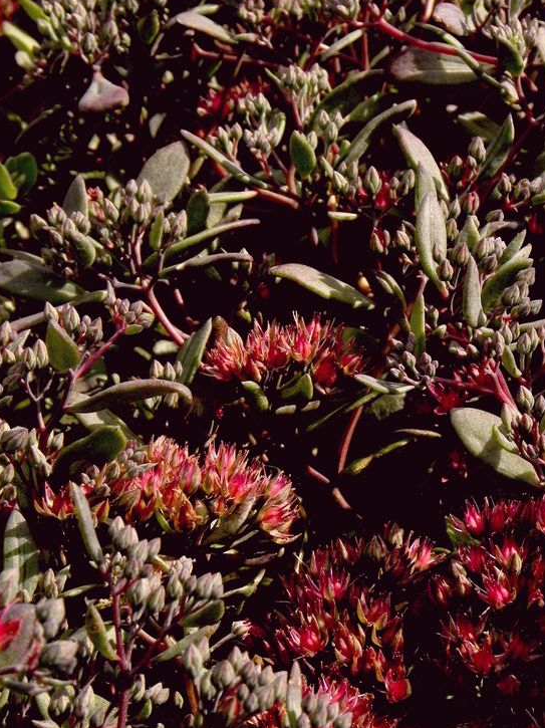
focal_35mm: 159
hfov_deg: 9.3
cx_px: 266
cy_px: 378
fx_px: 3341
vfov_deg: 12.4
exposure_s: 1/500
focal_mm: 25.7
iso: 160
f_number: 6.3
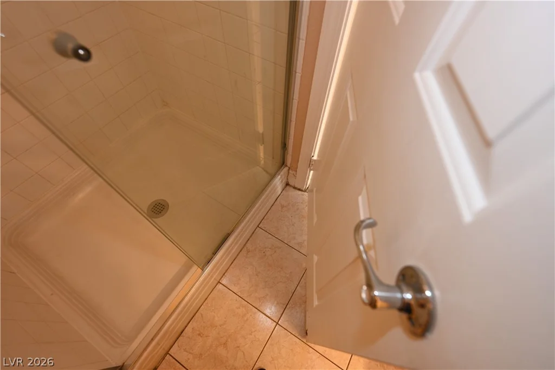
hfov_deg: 96.7
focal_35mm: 16
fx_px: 247
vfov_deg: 73.8
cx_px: 278
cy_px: 185
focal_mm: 16
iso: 360
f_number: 4
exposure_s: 1/60
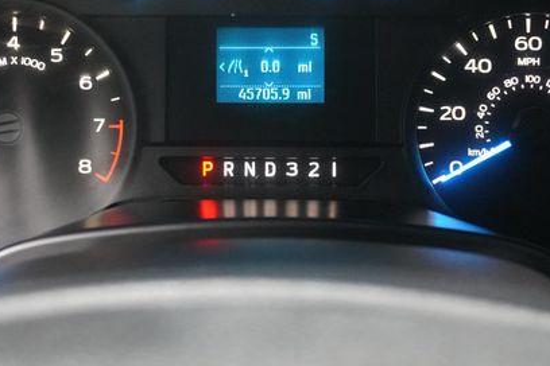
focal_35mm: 58
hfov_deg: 34.5
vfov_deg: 23.2
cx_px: 262
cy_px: 94
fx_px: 886
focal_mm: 25
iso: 6400
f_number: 4.5
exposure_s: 1/160
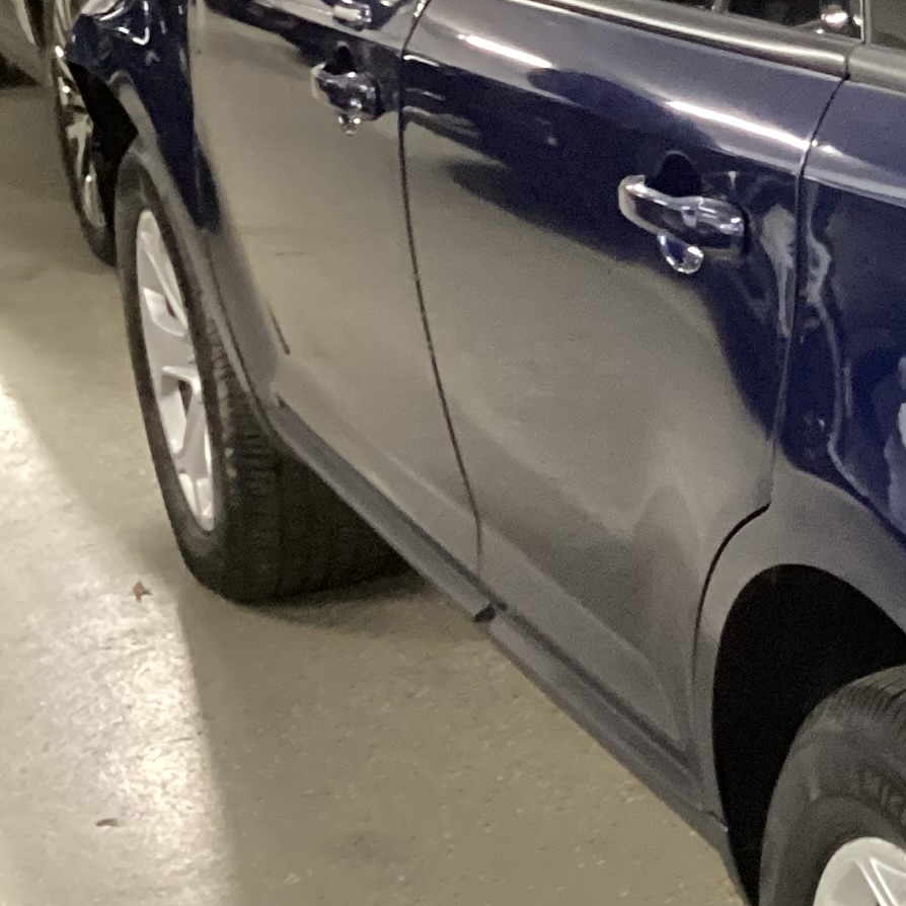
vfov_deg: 17.4
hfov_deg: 15.3
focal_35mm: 100
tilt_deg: -18.2
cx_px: 1573
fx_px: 2961
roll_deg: +1.1
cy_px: 374
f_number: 2.4
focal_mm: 3.3
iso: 400
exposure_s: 1/30
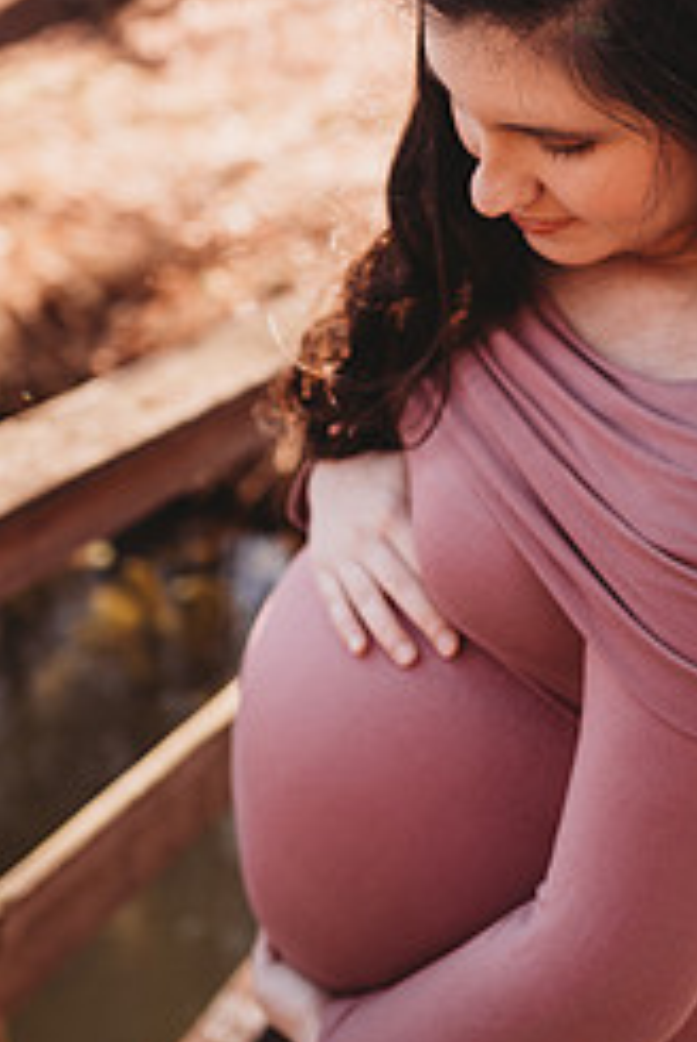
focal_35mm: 44
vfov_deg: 43.0
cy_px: 259
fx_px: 1274
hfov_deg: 30.0
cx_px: 531
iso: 100
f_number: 2.2
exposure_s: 1/640
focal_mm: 24
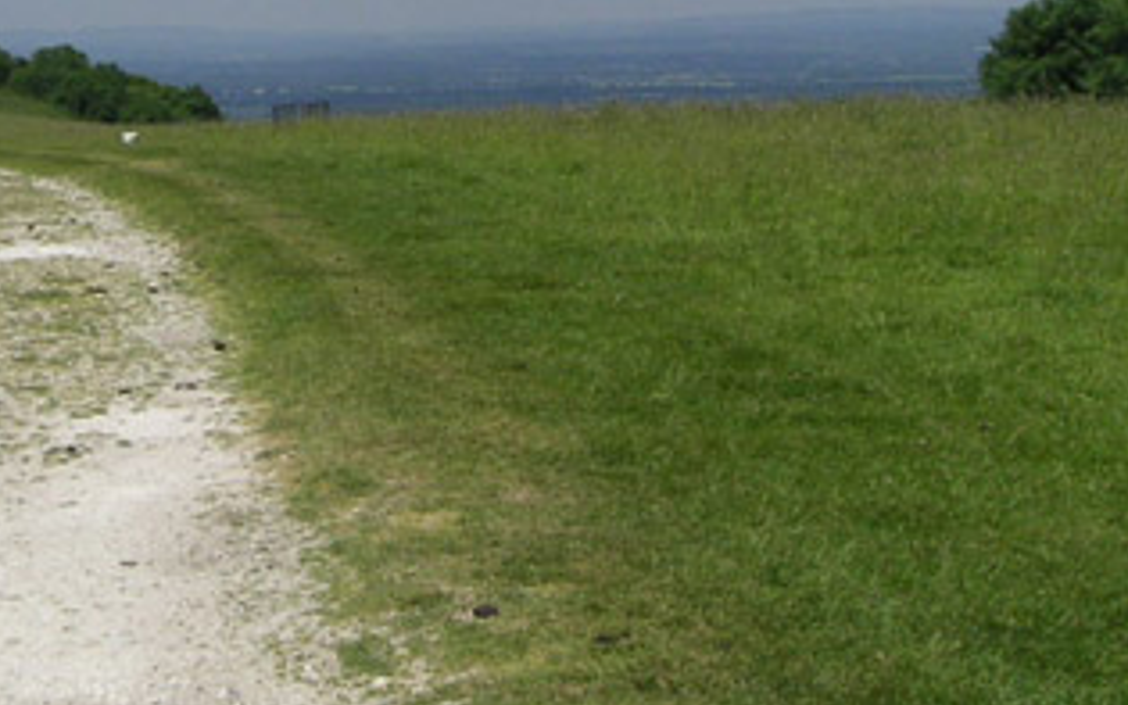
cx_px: 347
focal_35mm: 92
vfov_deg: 14.0
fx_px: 2829
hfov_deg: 22.4
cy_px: 11
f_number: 6.7
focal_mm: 6.5
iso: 50
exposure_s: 1/350
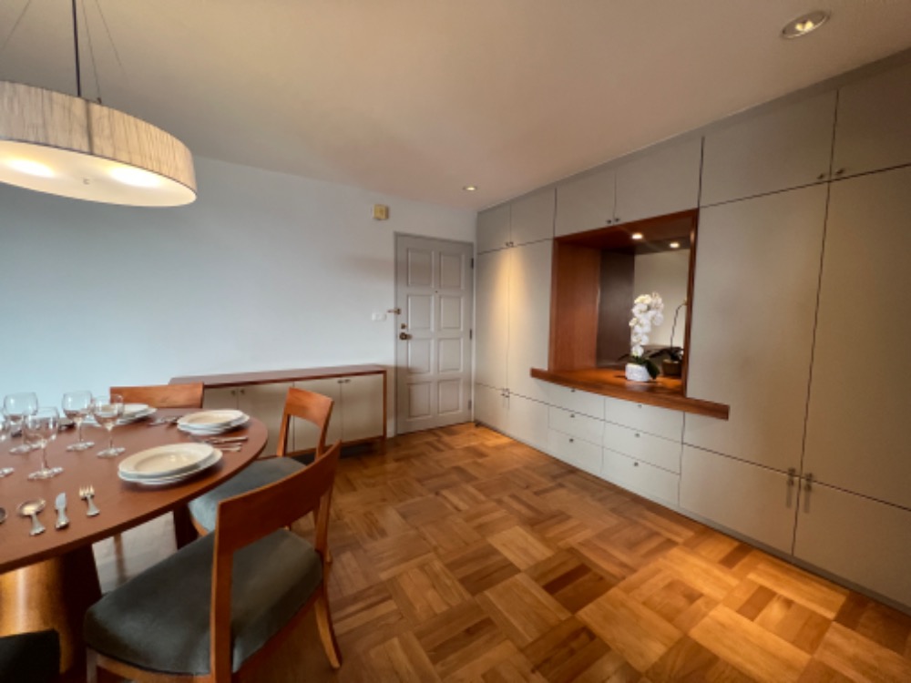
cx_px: 456
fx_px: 342
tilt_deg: -5.3
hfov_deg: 106.2
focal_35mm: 13
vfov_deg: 89.9
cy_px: 342
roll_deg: -0.2
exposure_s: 1/100
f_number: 1.8
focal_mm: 1.57
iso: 250
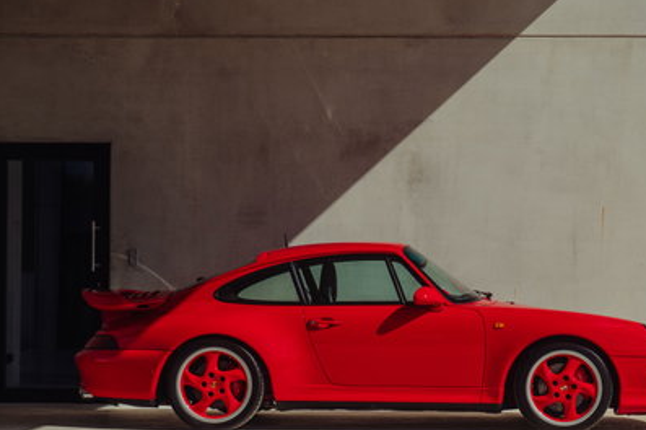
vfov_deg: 15.6
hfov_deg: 23.4
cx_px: 384
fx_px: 1560
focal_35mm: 87
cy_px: 304
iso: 100
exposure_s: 1/1000
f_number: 3.5
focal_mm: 45
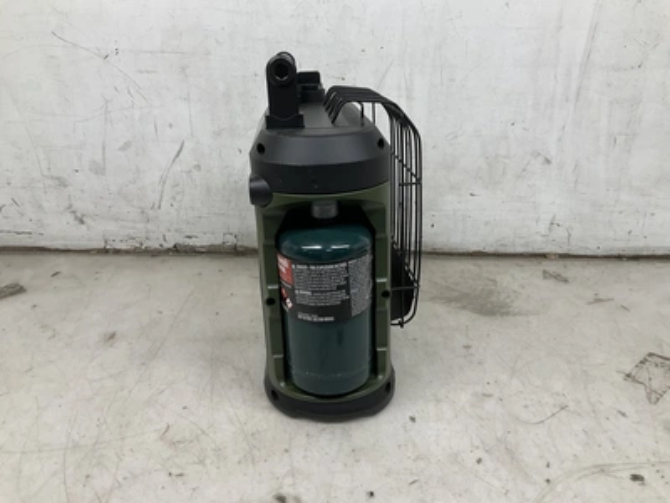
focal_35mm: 29
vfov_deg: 48.2
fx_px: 561
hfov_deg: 61.7
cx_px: 335
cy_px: 252
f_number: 1.8
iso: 40
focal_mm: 3
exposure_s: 1/120
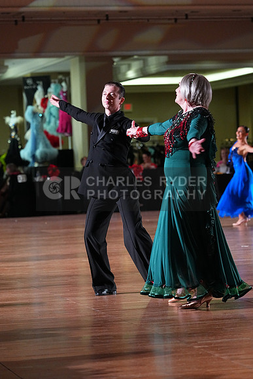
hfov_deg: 9.8
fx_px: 1475
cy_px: 190
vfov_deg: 14.7
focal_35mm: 140
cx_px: 126
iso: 6400
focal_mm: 140
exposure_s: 1/400
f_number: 4.5
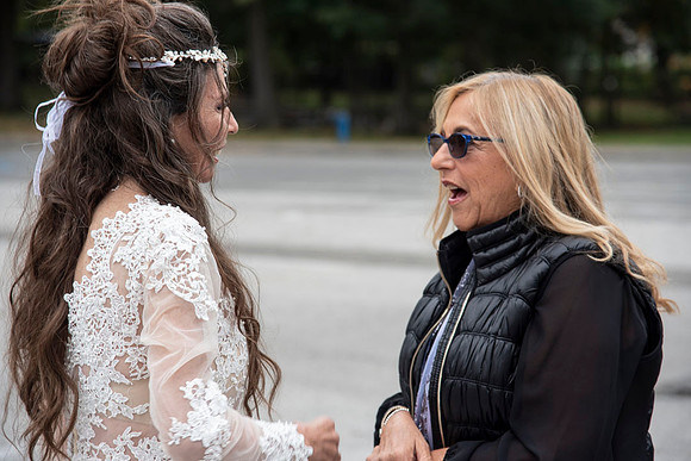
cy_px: 230
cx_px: 346
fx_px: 2150
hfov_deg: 18.3
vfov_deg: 12.2
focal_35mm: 112
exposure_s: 1/200
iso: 160
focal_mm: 112
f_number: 5
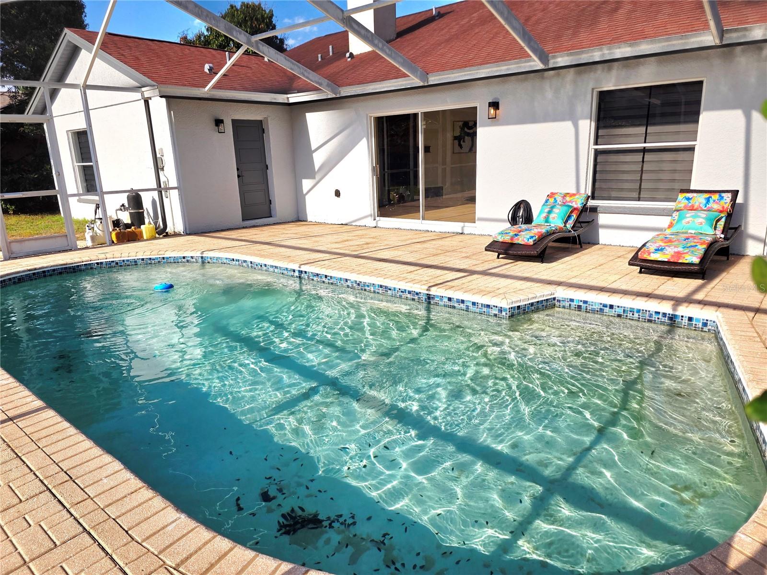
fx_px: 510
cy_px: 288
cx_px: 384
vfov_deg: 58.9
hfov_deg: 73.9
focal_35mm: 23
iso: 80
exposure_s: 1/5000
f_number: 1.7
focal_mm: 6.3
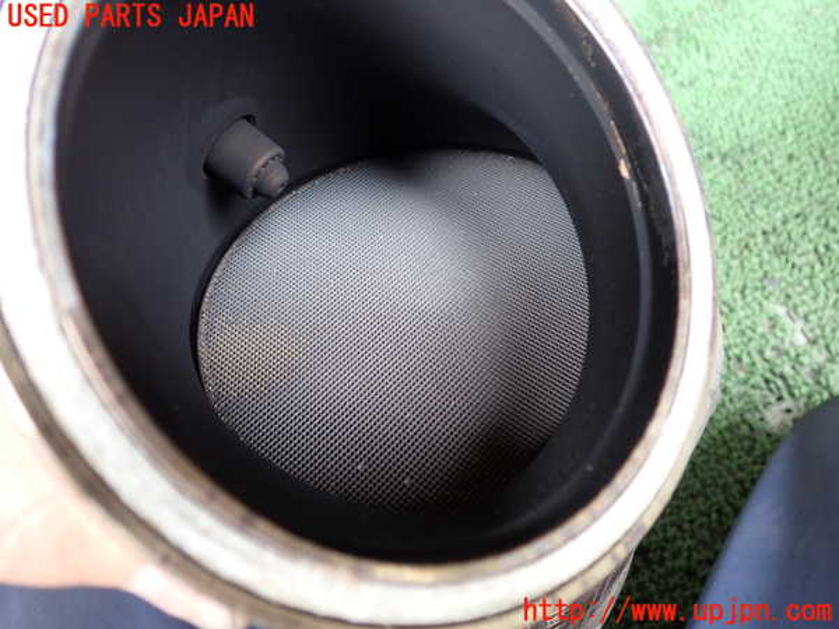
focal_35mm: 30
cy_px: 314
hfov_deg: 60.0
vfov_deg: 46.8
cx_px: 420
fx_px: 727
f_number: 2.3
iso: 200
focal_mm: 5.4
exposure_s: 1/60
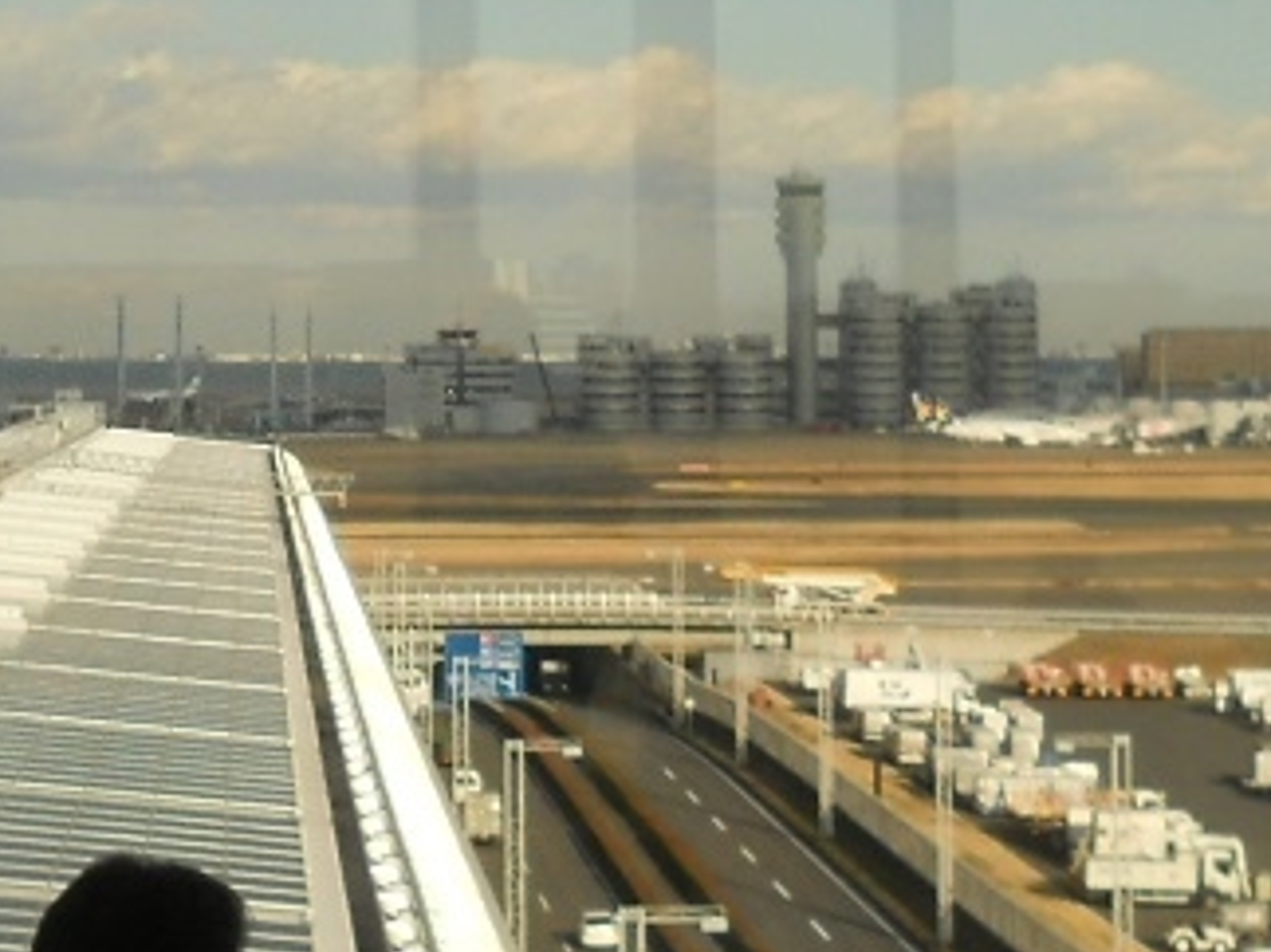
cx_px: 228
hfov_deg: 15.1
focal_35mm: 130
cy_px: 323
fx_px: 4771
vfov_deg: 11.4
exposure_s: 1/320
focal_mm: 6.72
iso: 80
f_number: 5.5
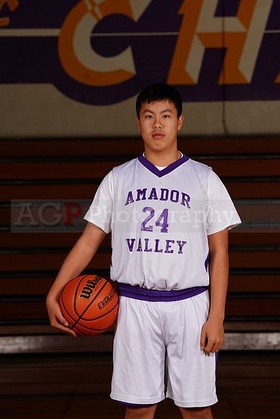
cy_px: 210
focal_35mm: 177
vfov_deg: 11.6
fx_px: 2064
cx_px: 140
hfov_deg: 7.8
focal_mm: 177
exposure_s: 1/200
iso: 200
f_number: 9
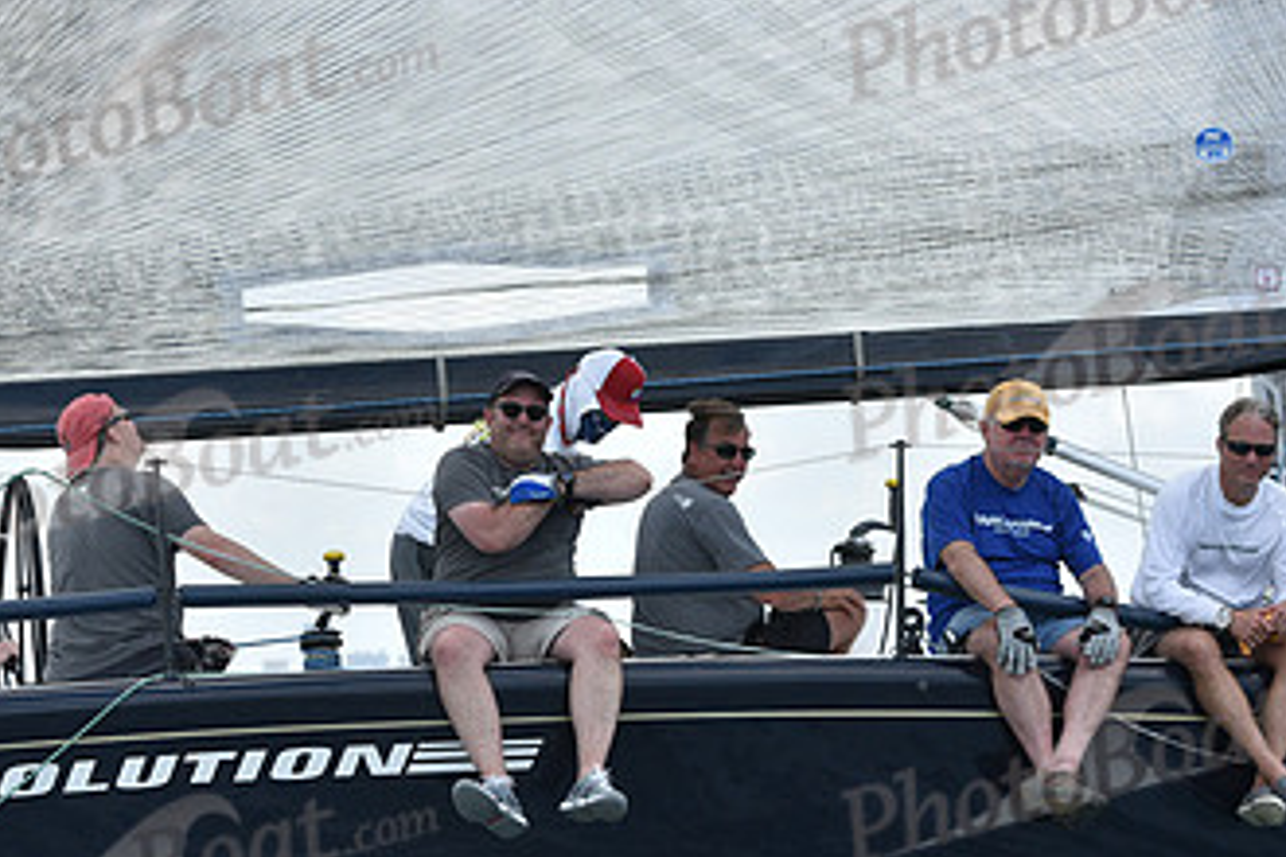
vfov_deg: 9.1
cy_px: 617
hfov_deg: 13.6
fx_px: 5394
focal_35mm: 151
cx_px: 643
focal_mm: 86
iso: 250
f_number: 5
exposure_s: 1/1250
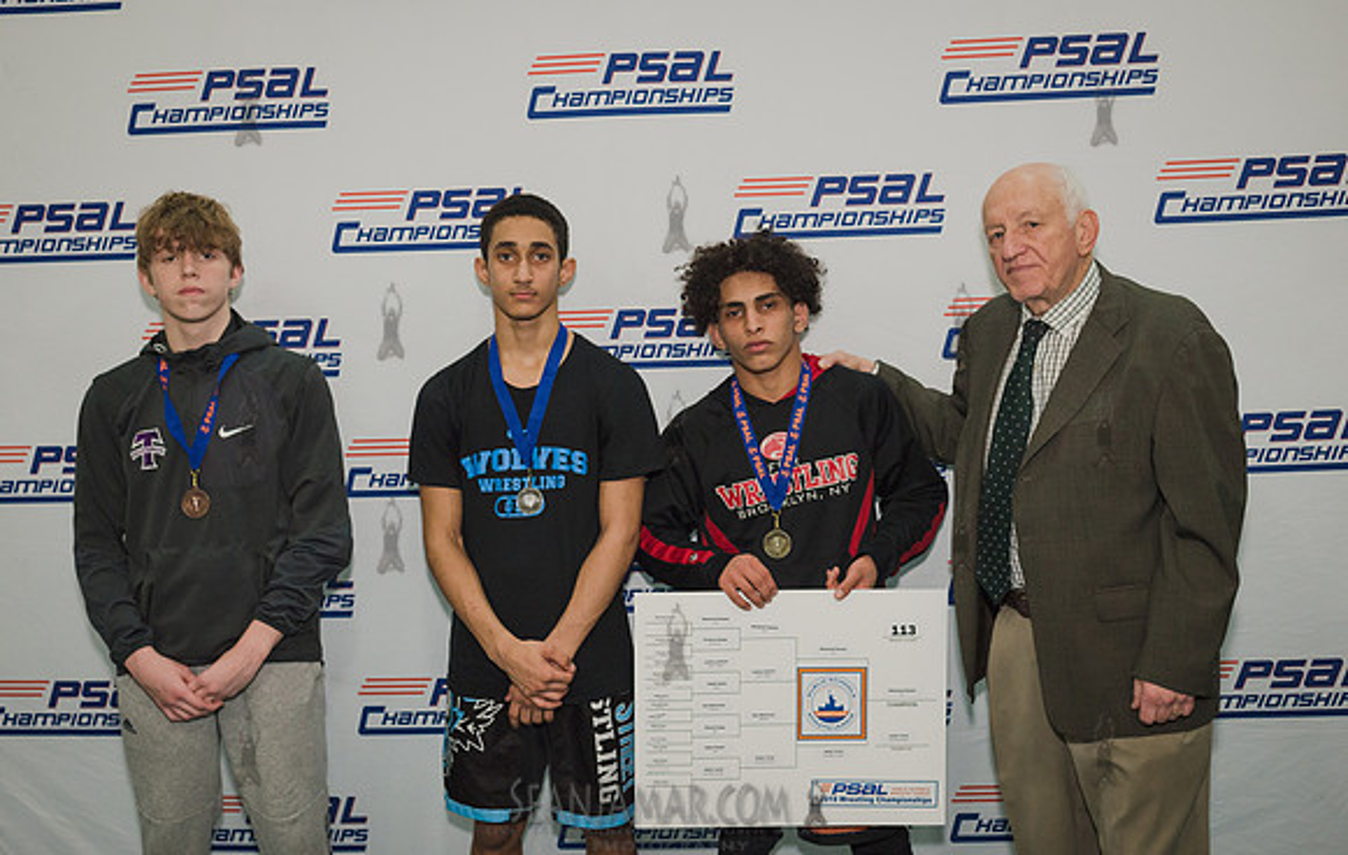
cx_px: 632
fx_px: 1457
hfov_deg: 49.6
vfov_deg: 32.7
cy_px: 429
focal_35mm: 39
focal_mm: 35
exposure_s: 1/320
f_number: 5
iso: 1600
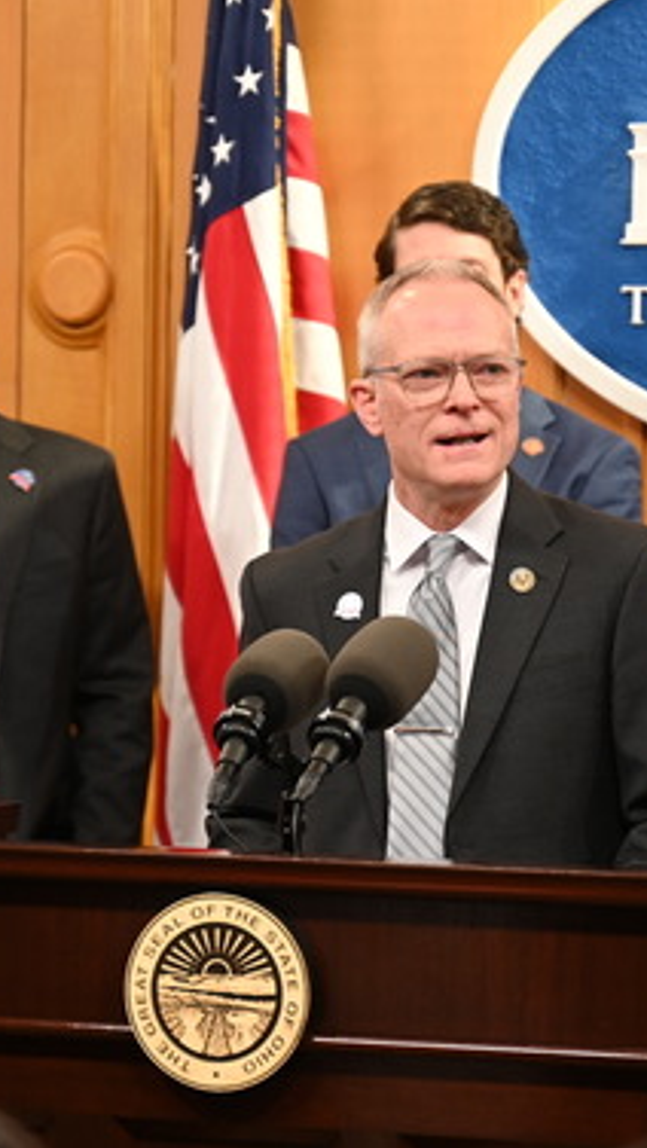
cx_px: 192
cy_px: 571
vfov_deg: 18.0
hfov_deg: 10.2
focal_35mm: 119
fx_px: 3623
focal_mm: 75
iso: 500
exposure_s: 1/125
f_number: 2.8
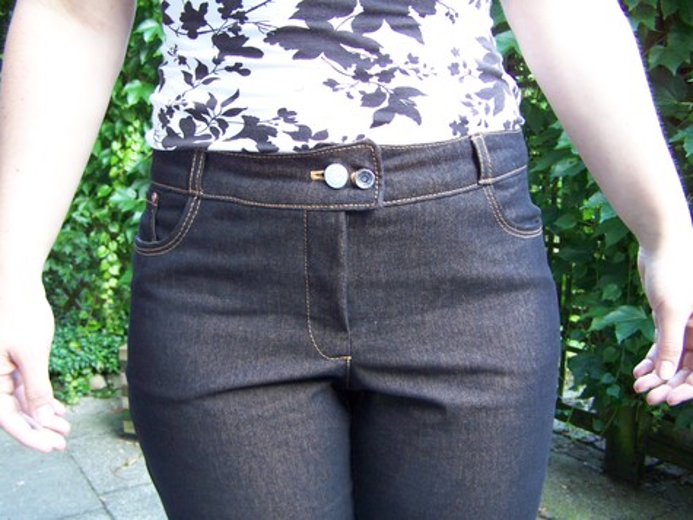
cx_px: 346
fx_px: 761
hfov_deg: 49.0
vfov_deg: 37.7
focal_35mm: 38
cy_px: 260
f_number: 2.8
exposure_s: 1/8
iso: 160
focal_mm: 6.3
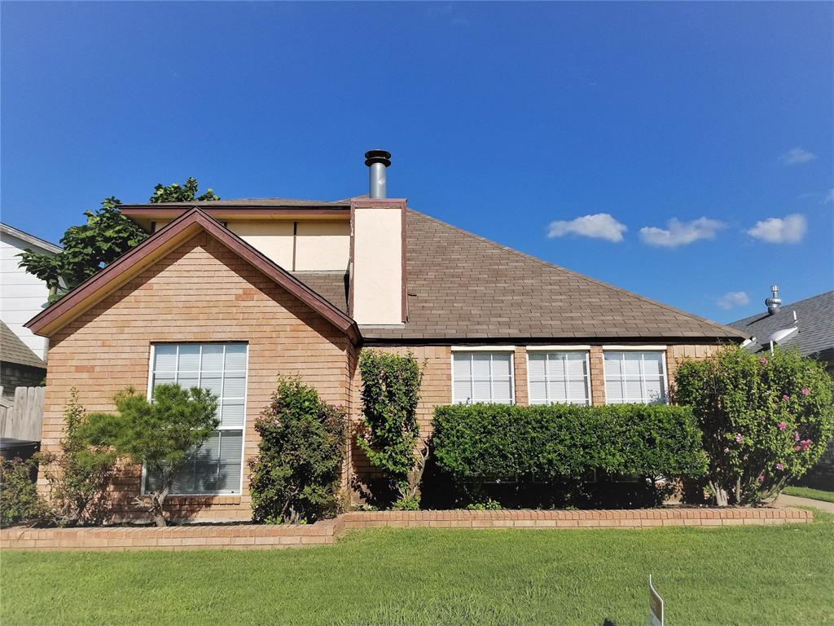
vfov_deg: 53.1
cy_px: 313
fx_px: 626
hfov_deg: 67.3
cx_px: 417
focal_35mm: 26
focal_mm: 4.25
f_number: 1.7
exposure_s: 1/5136
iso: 50
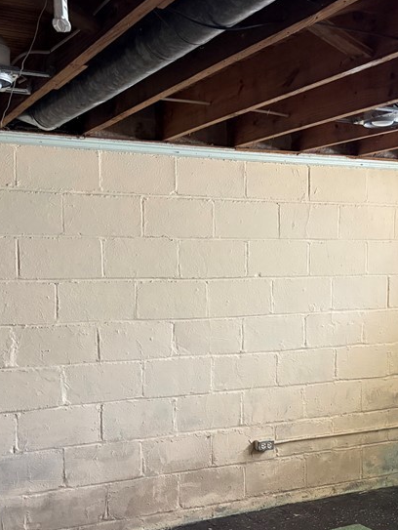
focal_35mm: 49
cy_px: 349
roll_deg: +0.8
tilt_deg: -5.3
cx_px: 221
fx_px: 750
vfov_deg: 38.5
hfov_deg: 29.7
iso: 500
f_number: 1.6
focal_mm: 5.96
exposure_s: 1/60
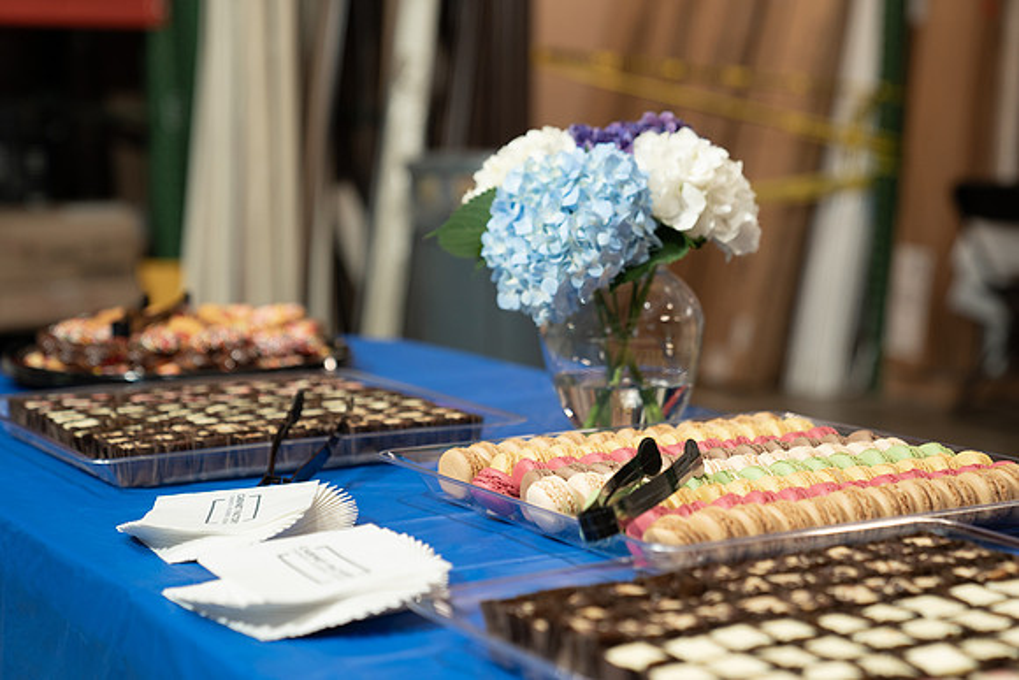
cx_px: 501
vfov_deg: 19.9
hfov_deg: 29.5
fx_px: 1933
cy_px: 334
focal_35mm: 68
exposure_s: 1/200
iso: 800
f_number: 2.8
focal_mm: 65
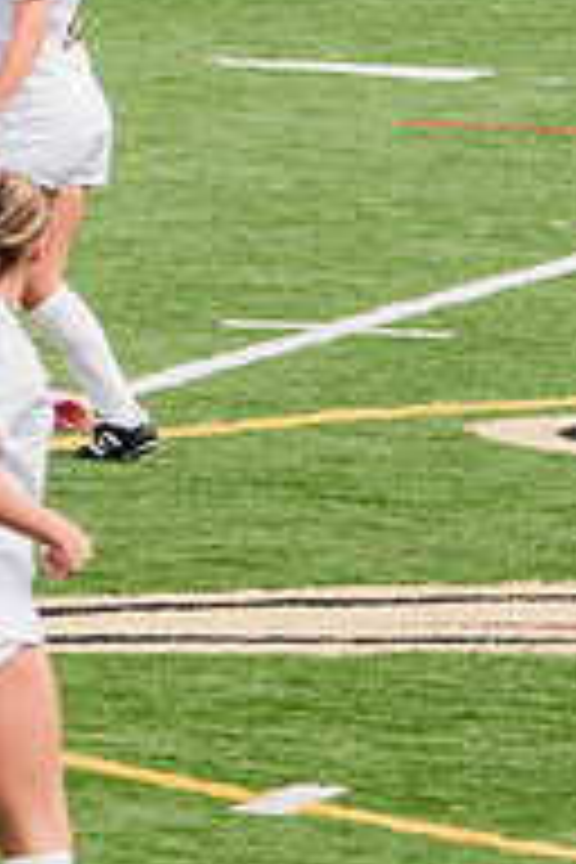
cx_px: -35
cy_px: 135
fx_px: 21982
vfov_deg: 2.3
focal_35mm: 916
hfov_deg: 1.5
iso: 400
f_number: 5.6
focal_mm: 200
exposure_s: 1/1600
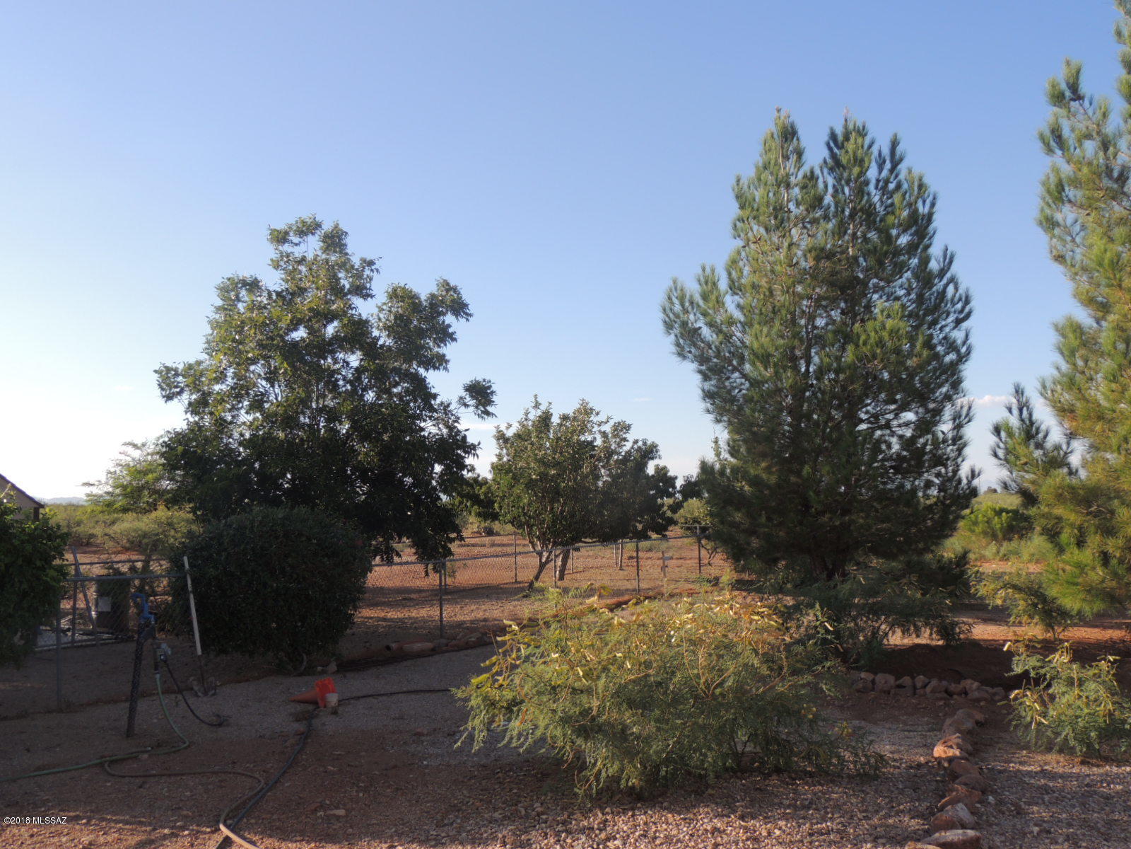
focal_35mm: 33
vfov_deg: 42.9
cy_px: 424
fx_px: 1078
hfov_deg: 55.4
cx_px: 566
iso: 100
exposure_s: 1/640
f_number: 3.2
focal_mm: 5.8
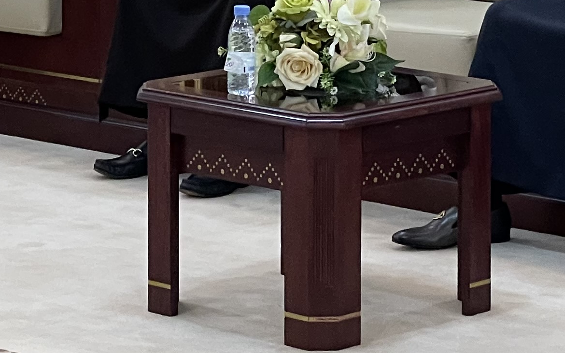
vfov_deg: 6.8
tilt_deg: -4.8
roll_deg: -0.1
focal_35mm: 190
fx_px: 2925
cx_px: 271
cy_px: -155
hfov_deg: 11.0
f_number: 2
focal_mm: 6
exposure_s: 1/117
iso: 200
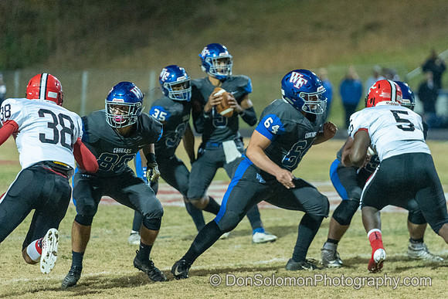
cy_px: 103
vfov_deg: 5.6
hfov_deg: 8.5
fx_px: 3030
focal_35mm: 243
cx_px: 235
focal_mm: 186
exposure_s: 1/800
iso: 8000
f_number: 2.8
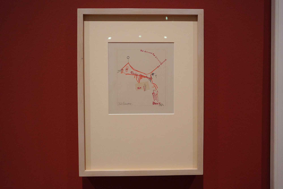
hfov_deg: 73.7
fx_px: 189
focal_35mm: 24
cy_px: 94
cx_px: 142
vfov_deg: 53.1
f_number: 5
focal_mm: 24
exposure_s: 1/80
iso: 3200
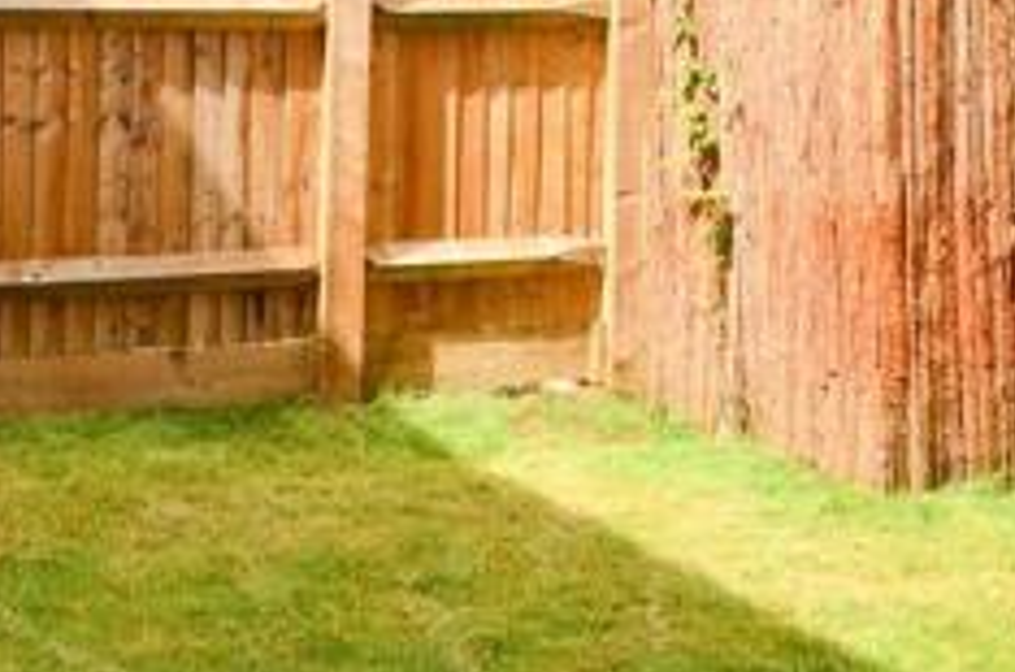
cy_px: -13
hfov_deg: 24.2
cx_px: 612
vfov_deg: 15.9
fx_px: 2363
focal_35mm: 84
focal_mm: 20
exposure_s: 1/50
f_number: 14
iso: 200
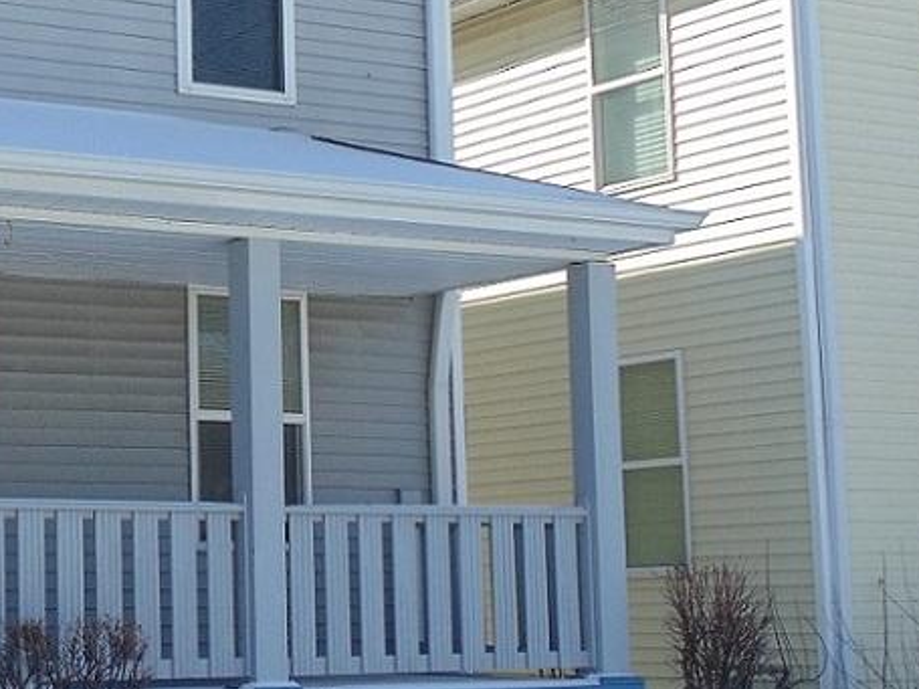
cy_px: 317
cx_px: -25
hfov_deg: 21.2
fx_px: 2362
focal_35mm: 89
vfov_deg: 16.6
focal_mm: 7.4
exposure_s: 1/500
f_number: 3.6
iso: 80
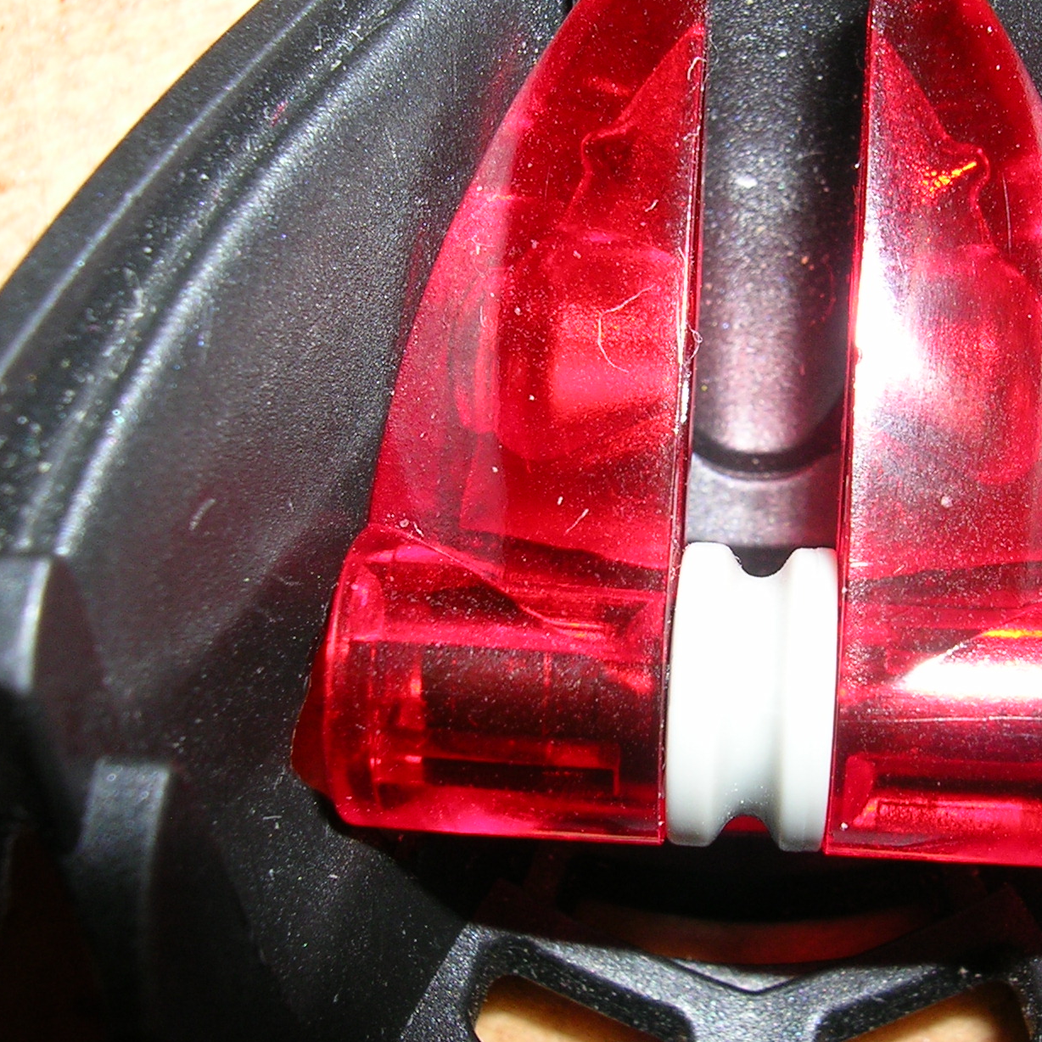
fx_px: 1907
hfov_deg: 30.2
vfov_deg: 30.6
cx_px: 750
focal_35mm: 56
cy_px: 490
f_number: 5.6
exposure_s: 1/60.1
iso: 50
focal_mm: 5.8
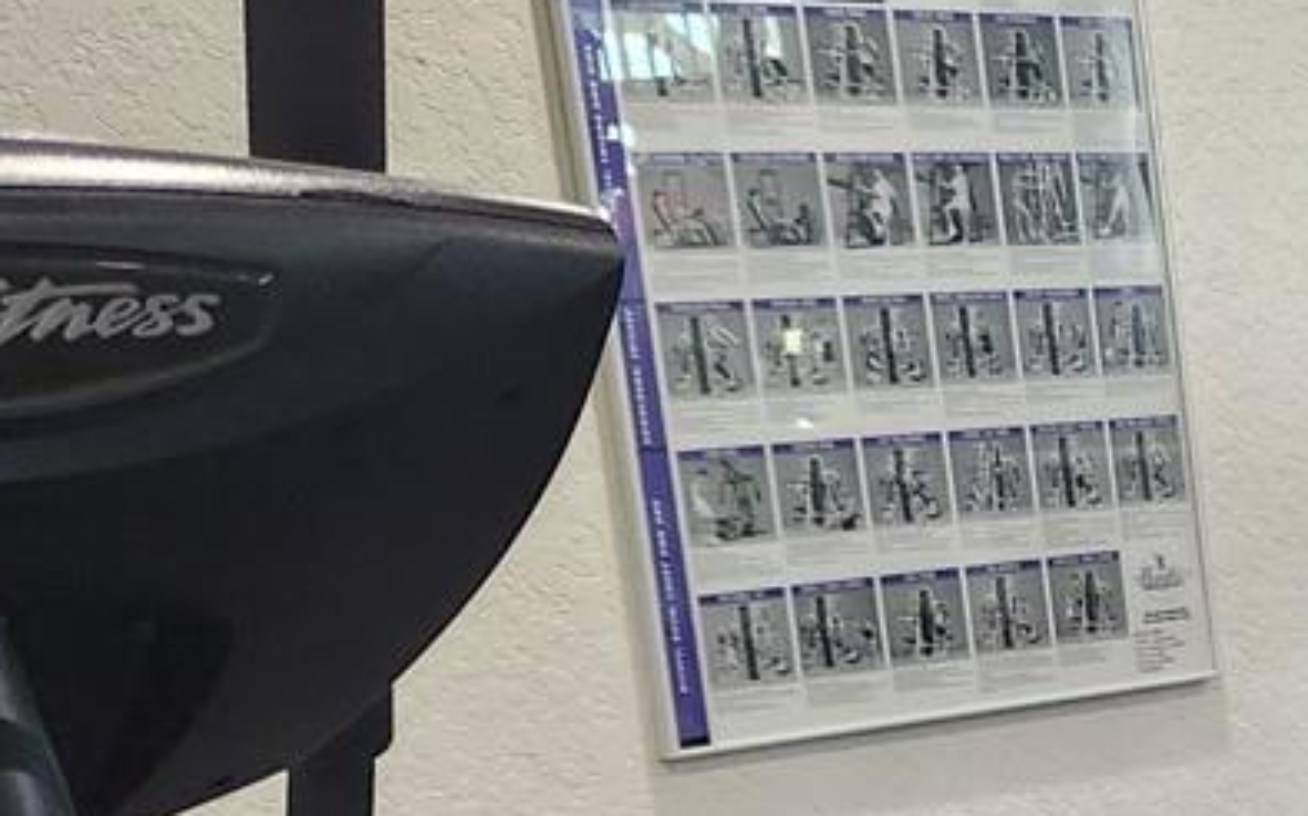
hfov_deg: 16.8
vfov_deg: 12.8
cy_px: 1015
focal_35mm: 99
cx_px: 2460
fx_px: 3528
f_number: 1.8
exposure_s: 1/120
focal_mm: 5.4
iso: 400
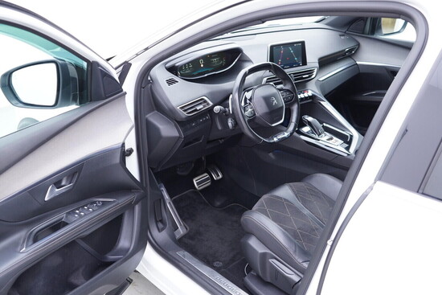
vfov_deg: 36.9
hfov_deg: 53.1
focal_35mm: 36
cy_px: 148
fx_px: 442
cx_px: 221
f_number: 2.8
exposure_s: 1/40
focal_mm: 24
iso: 320
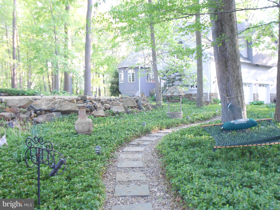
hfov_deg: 50.1
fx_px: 299
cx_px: 140
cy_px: 105
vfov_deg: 38.7
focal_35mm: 37
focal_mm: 6.7
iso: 400
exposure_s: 1/30
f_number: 3.9
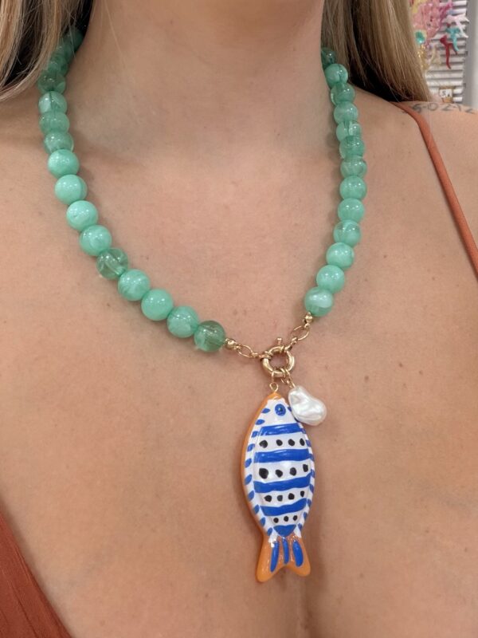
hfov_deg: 46.8
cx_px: 239
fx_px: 552
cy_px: 319
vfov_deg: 60.0
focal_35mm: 30
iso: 80
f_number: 1.9
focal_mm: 2.71
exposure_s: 1/50
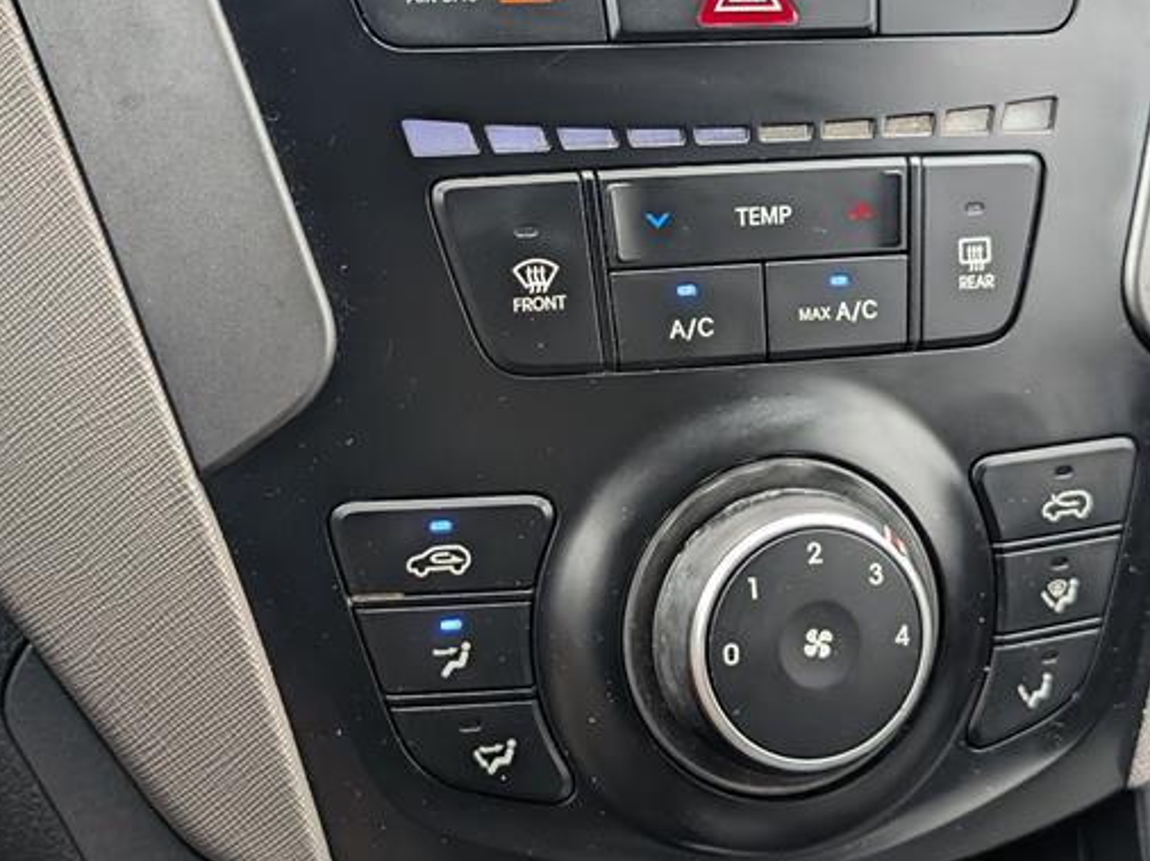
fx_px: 2059
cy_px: 393
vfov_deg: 23.6
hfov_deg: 31.2
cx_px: 641
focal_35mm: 62
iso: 456
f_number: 1.68
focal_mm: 6.9
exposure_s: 1/1111
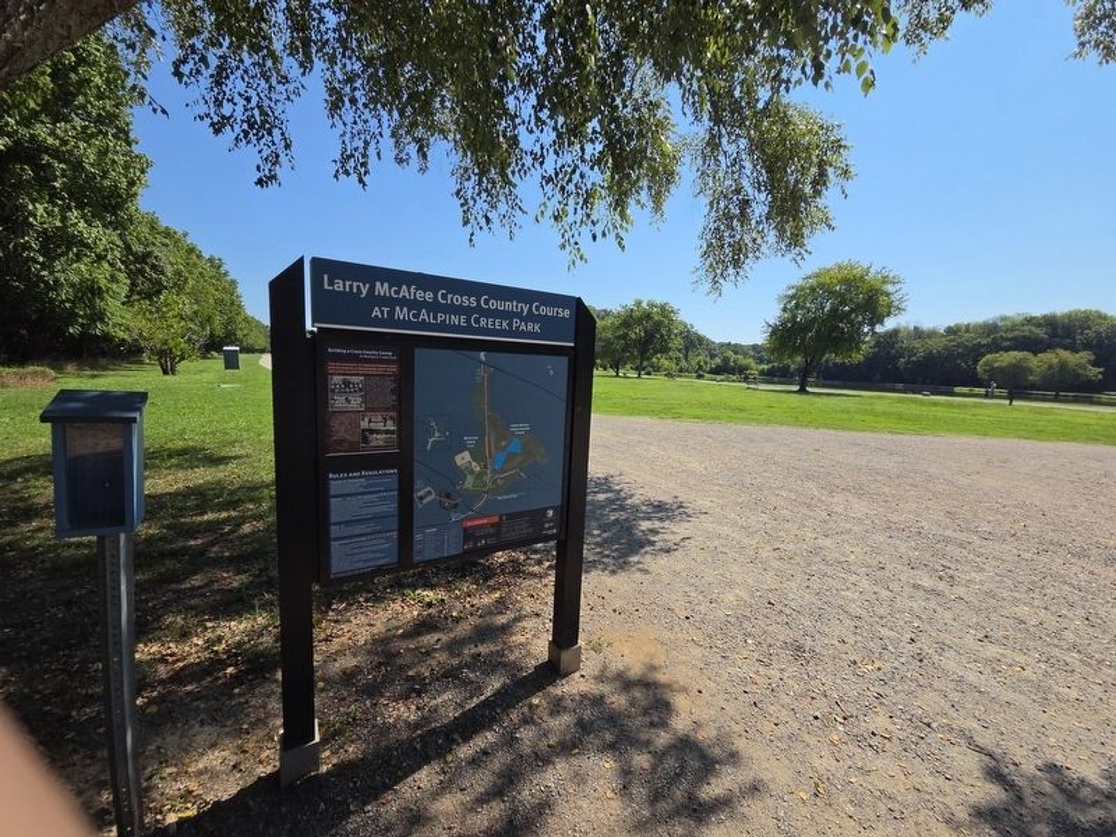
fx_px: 419
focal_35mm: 13
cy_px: 418
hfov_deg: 106.2
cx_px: 558
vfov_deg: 89.9
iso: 100
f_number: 2.2
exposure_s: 1/4120
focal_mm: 2.2
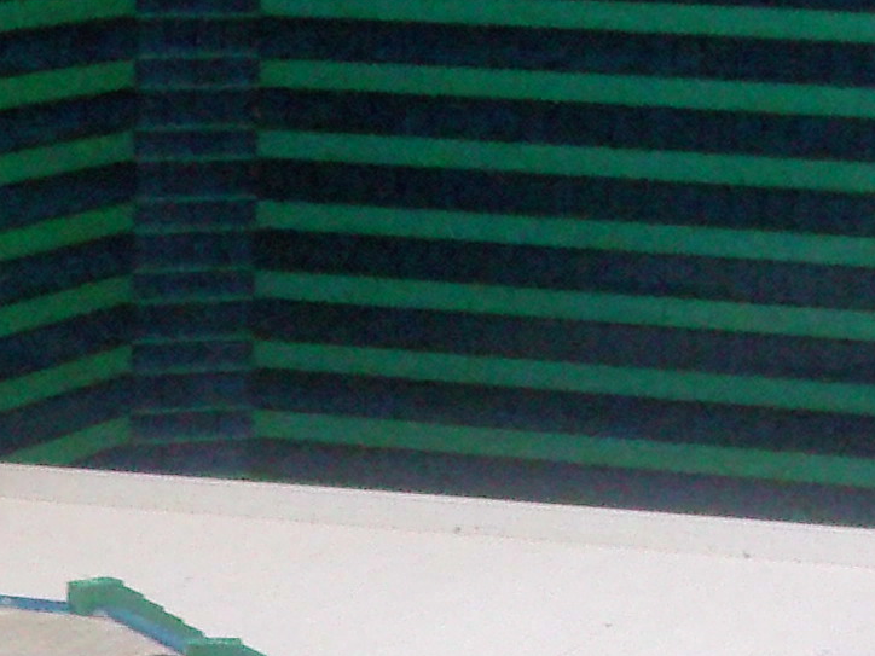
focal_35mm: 188
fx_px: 4752
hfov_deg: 10.4
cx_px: -19
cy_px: 950
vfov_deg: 7.8
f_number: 3.1
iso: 470
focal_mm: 6.3
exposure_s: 1/60
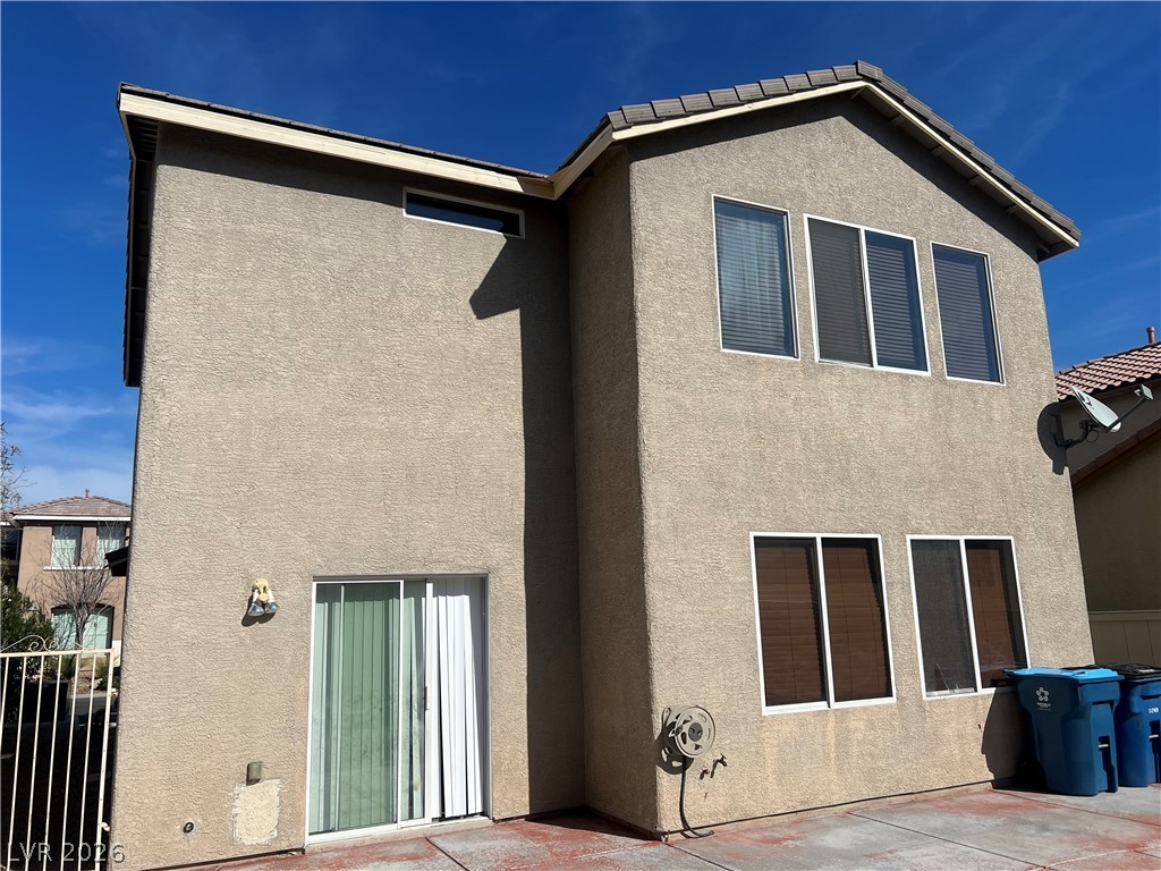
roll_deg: +1.5
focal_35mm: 26
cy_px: 436
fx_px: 872
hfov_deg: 67.3
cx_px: 580
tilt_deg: +11.4
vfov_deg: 53.1
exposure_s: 1/9434
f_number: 1.5
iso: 50
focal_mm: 5.7
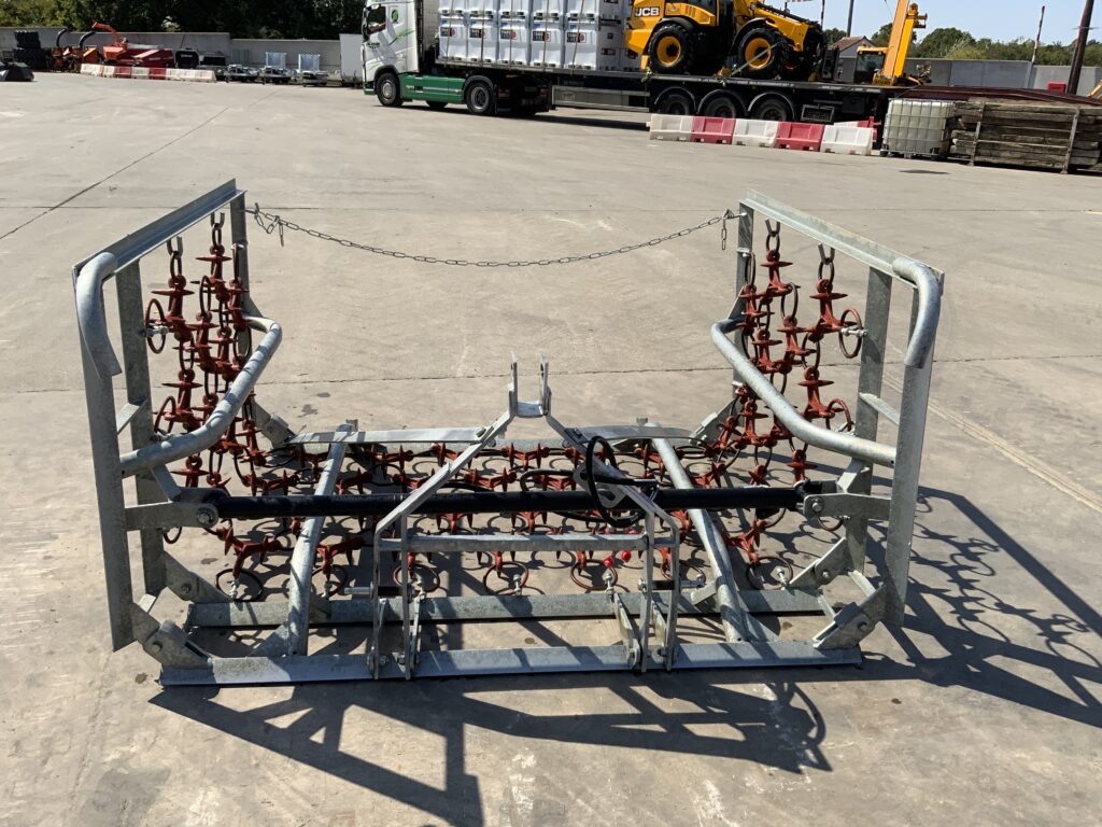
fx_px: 923
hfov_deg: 61.7
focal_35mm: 29
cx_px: 551
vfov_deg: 48.2
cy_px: 414
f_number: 1.8
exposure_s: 1/1912
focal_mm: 3
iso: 16
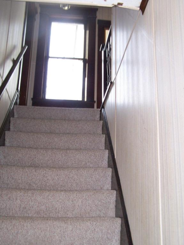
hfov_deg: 30.3
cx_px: 92
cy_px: 122
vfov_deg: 39.7
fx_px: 340
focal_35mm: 48
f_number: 3
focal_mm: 8
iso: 140
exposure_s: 1/60
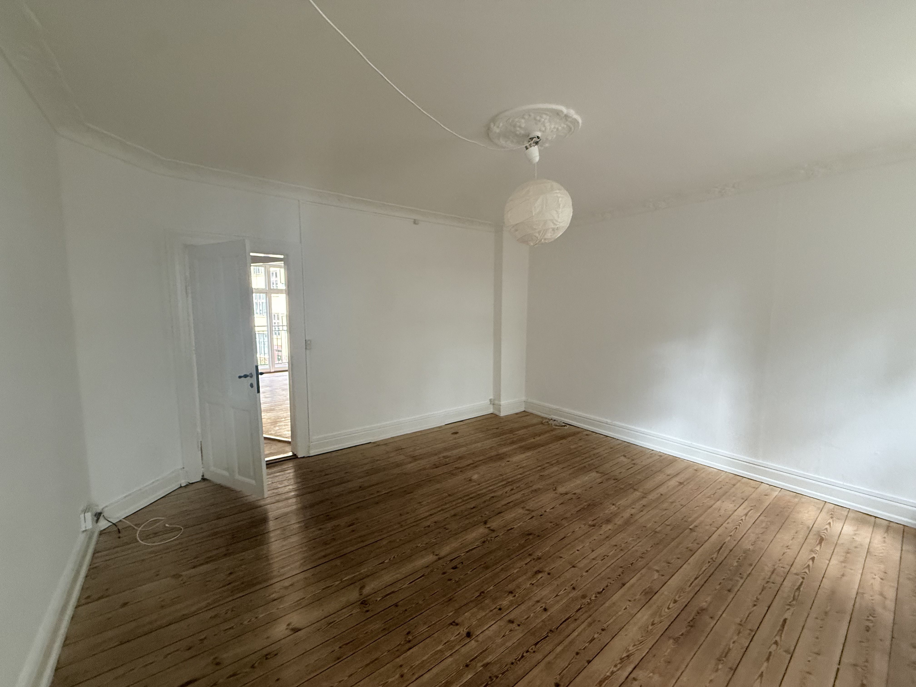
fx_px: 370
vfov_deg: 85.7
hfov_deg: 102.1
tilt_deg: -5.7
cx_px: 458
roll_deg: -0.1
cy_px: 344
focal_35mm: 14
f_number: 2.2
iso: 320
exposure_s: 1/60
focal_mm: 2.22
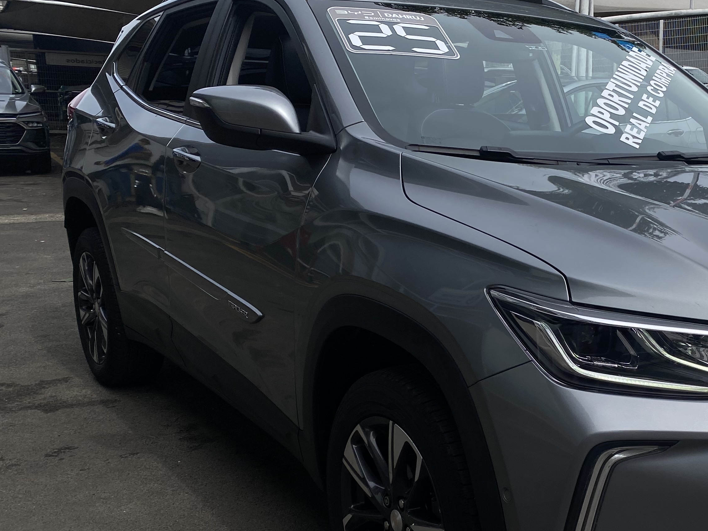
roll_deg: -1.4
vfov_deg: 31.2
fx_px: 941
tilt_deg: -12.9
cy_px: 364
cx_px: 574
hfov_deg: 39.5
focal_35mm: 46
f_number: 1.8
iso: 32
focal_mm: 4.25
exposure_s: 1/4115
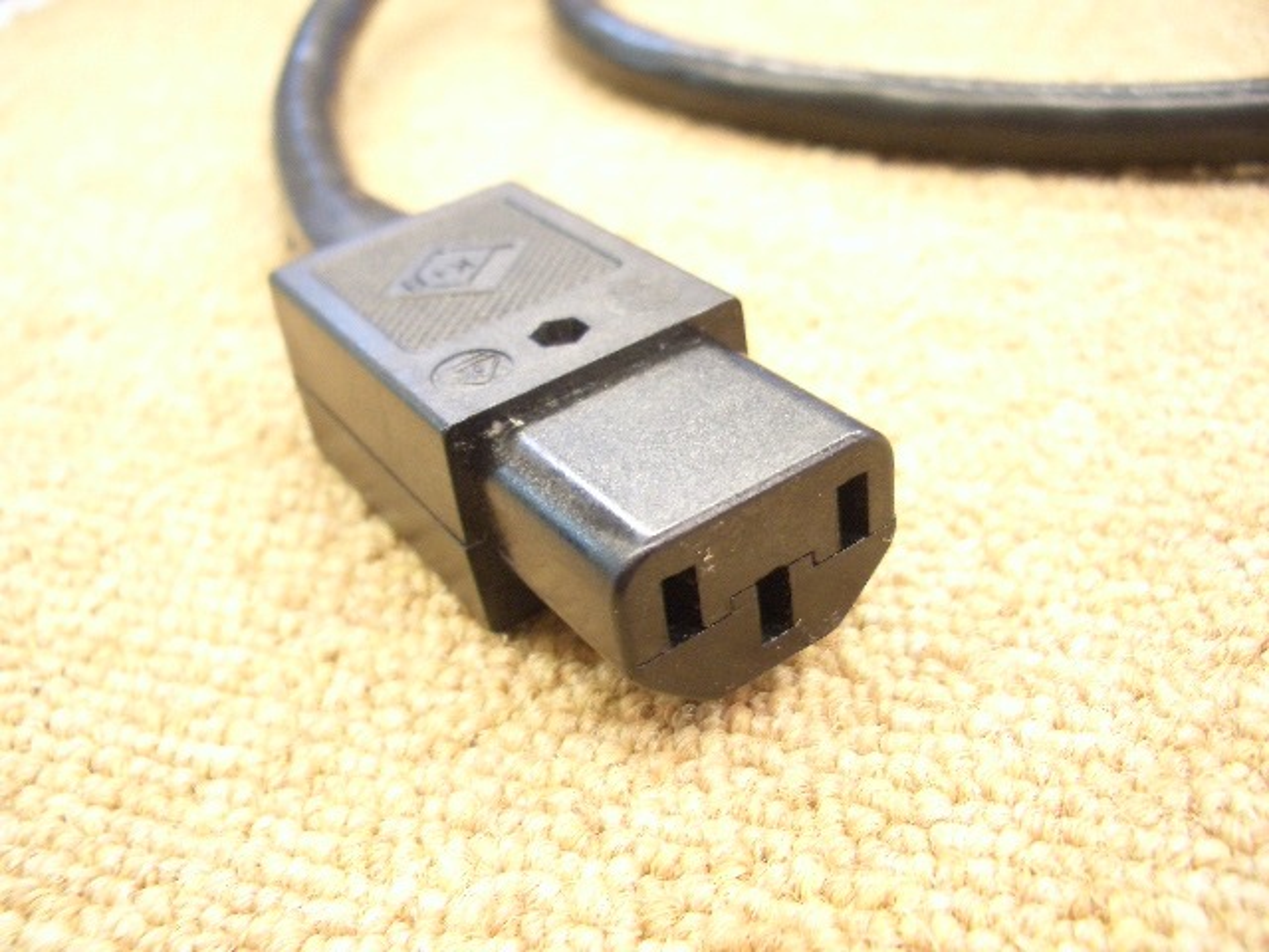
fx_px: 1283
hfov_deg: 52.6
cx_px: 634
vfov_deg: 40.7
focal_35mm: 35
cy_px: 476
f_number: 2.6
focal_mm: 5.8
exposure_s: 1/8
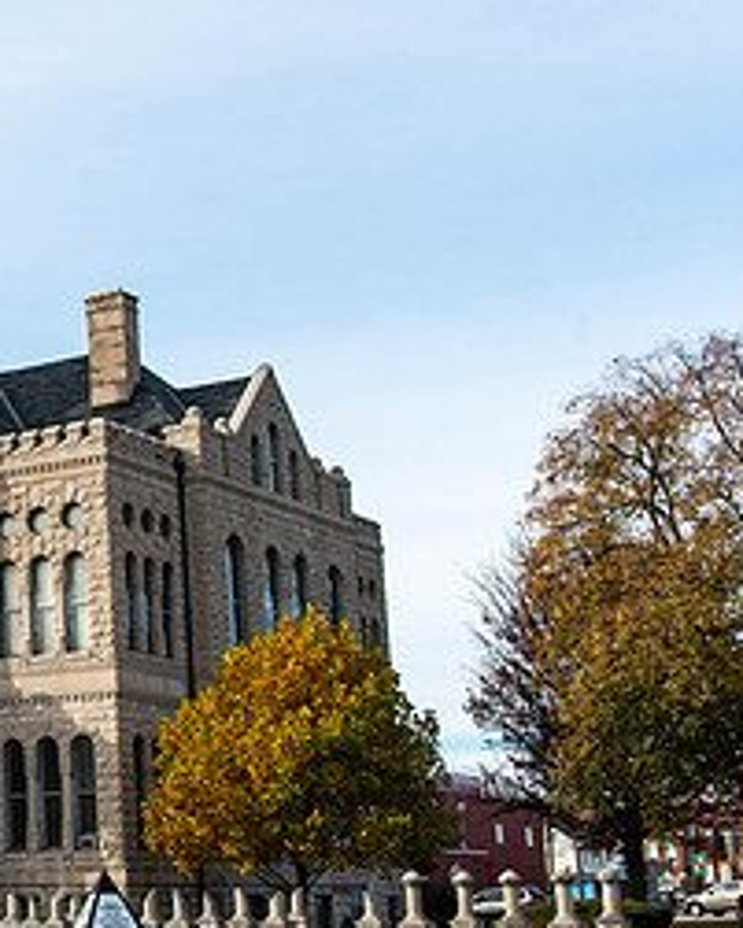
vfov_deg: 27.1
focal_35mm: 70
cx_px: -288
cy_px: 475
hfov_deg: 19.7
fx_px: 1923
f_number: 10
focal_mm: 32
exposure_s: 1/160
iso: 100
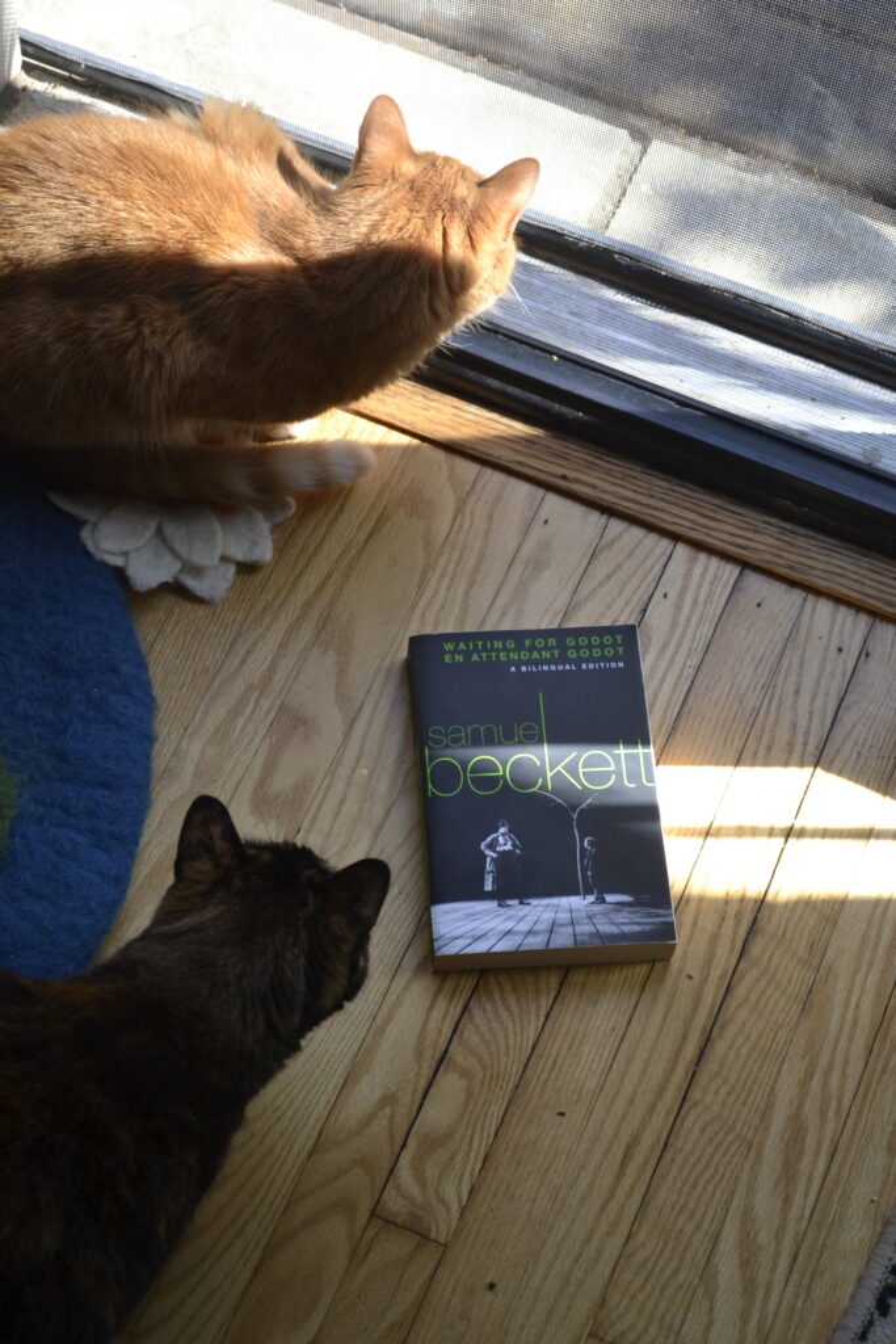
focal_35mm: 66
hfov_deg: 20.6
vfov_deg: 30.5
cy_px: 672
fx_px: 2463
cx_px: 448
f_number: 5.3
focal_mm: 44
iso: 400
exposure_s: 1/60
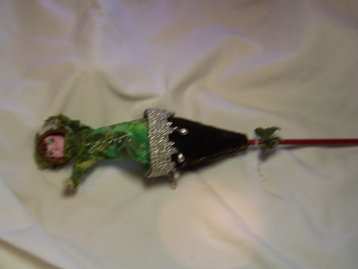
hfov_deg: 50.1
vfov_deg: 38.7
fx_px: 383
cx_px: 179
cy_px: 134
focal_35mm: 37
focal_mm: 5.6
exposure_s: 1/60
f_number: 2.8
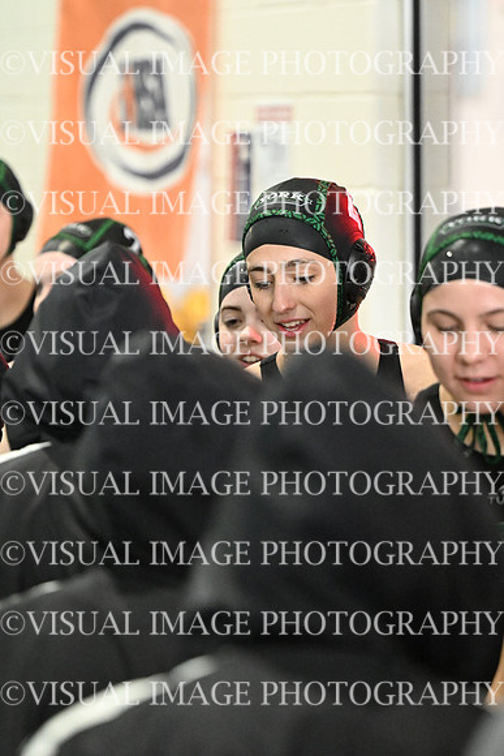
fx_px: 3463
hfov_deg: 8.3
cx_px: 252
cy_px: 378
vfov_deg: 12.4
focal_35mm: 165
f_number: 2.8
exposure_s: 1/1250
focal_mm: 110
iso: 9000
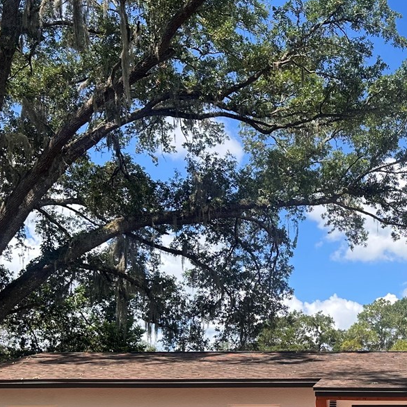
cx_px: 403
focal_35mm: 58
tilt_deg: +7.4
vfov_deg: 28.9
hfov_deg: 27.9
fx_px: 772
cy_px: 330
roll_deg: -0.2
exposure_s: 1/1949
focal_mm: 6.86
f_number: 1.78
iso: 80
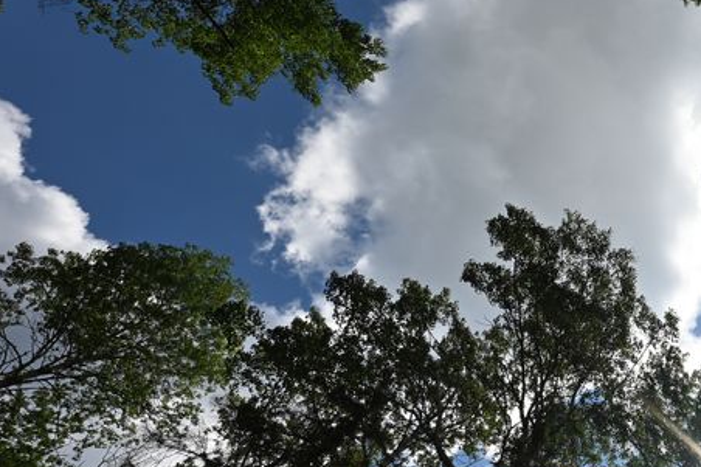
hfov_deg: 44.0
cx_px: 757
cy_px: 229
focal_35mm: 34
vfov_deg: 38.9
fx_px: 662
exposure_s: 1/200
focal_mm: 12
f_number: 14
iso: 100
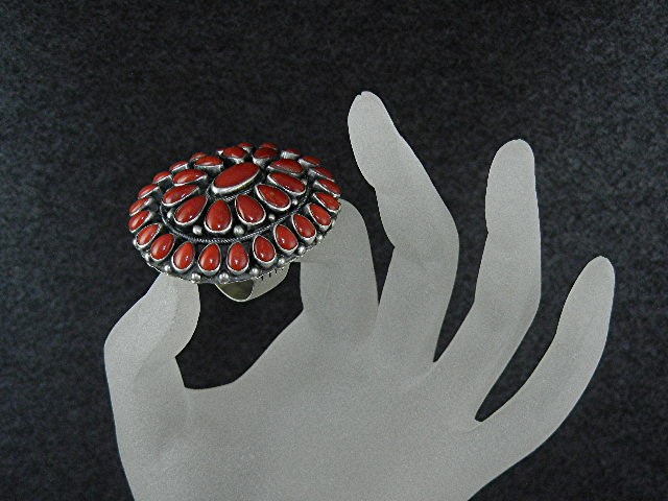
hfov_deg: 36.8
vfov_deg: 28.0
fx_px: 1003
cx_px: 334
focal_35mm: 52
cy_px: 250
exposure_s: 1/30
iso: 800
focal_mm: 9.3
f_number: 7.8
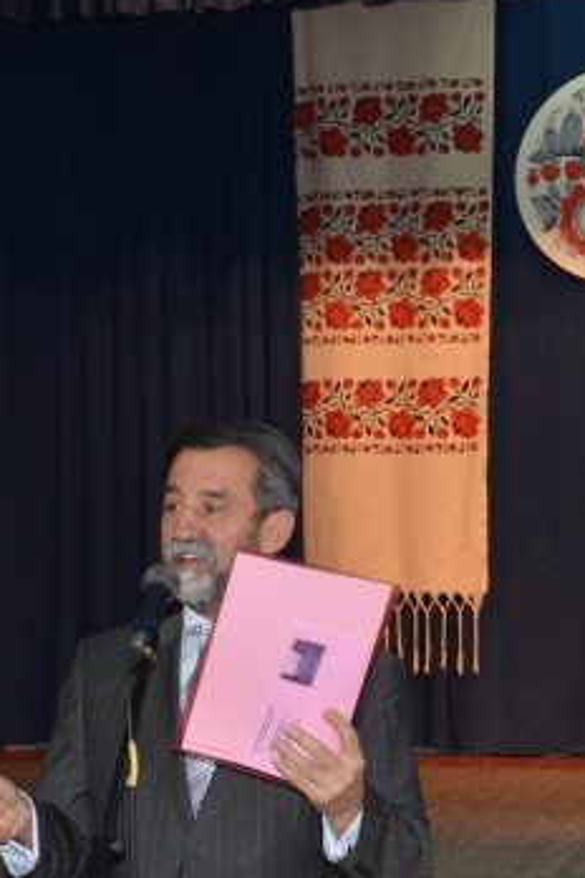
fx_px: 2364
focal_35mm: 97
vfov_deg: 20.6
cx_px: 237
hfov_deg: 14.1
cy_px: 787
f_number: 3.8
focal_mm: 22
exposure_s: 1/60
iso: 800
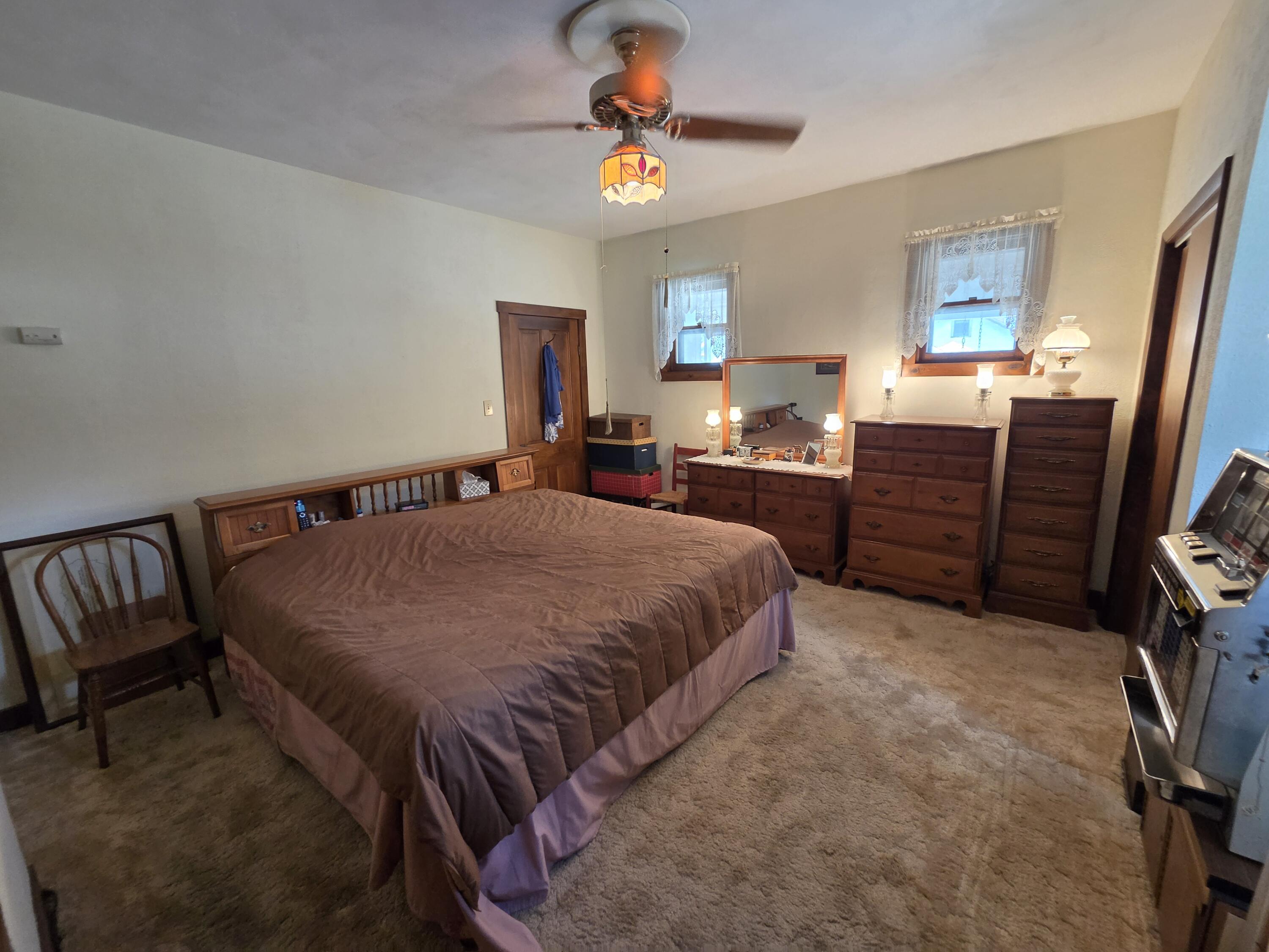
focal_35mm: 13
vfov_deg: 89.9
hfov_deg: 106.2
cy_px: 476
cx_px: 634
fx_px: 477
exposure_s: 1/60
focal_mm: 2.2
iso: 200
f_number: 2.2
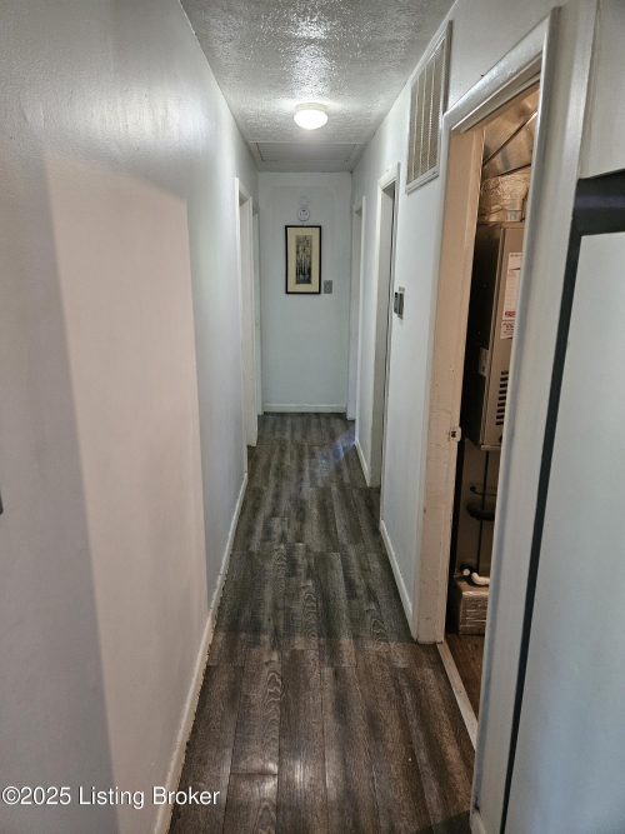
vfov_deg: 73.9
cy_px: 417
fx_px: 554
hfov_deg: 58.9
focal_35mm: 23
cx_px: 312
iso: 640
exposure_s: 1/60
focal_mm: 5.4
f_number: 1.8
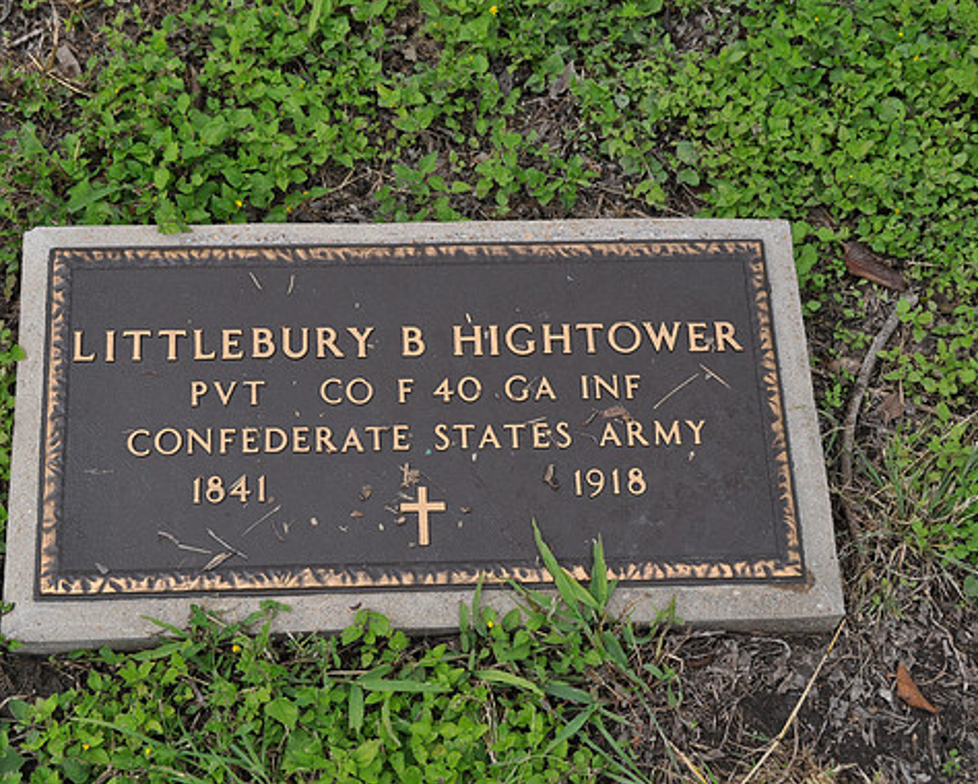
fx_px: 1593
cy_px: 389
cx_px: 404
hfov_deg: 34.0
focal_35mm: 55
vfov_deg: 27.6
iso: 200
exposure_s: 1/250
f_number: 8
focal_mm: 32
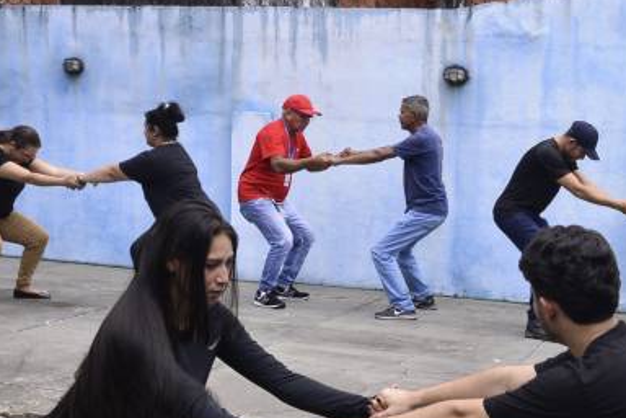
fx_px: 869
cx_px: 544
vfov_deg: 25.9
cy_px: 399
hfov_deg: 37.4
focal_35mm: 50
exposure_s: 1/500
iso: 1000
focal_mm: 24
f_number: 11
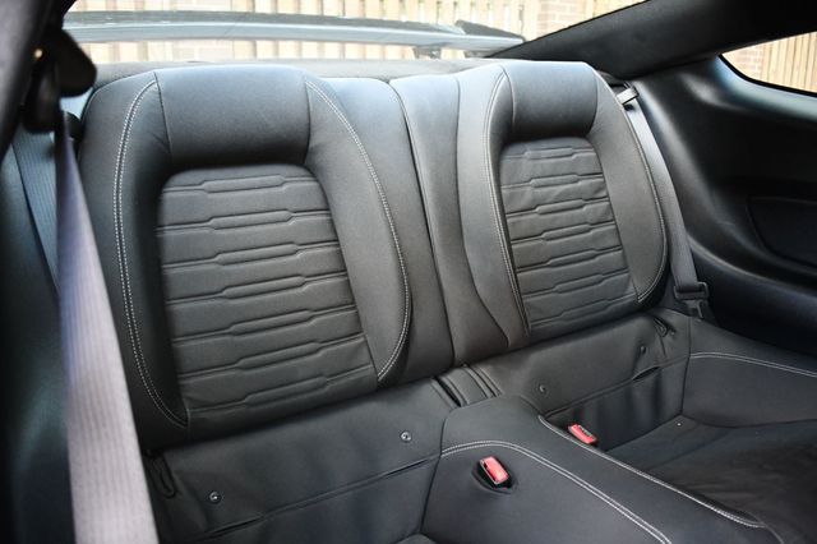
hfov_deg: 60.3
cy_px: 272
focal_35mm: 31
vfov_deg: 42.3
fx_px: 703
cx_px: 408
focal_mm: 21
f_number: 3.8
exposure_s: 1/100
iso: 3200
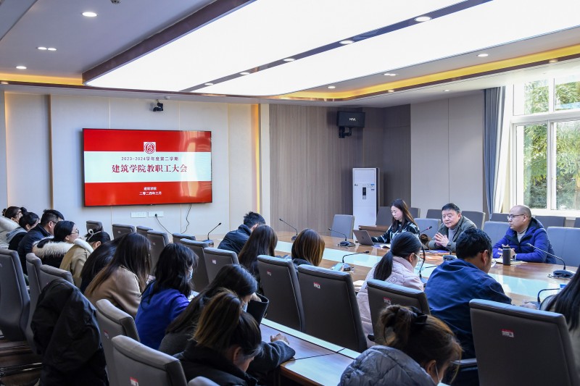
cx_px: 290
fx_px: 693
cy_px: 193
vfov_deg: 31.2
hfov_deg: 45.4
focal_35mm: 43
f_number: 7.1
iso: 800
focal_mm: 29
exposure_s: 1/60
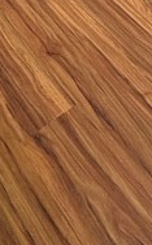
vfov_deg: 19.4
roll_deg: +2.0
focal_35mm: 81
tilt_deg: -22.0
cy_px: -192
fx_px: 539
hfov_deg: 15.9
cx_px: 123
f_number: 2.2
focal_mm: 2.22
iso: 160
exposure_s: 1/60
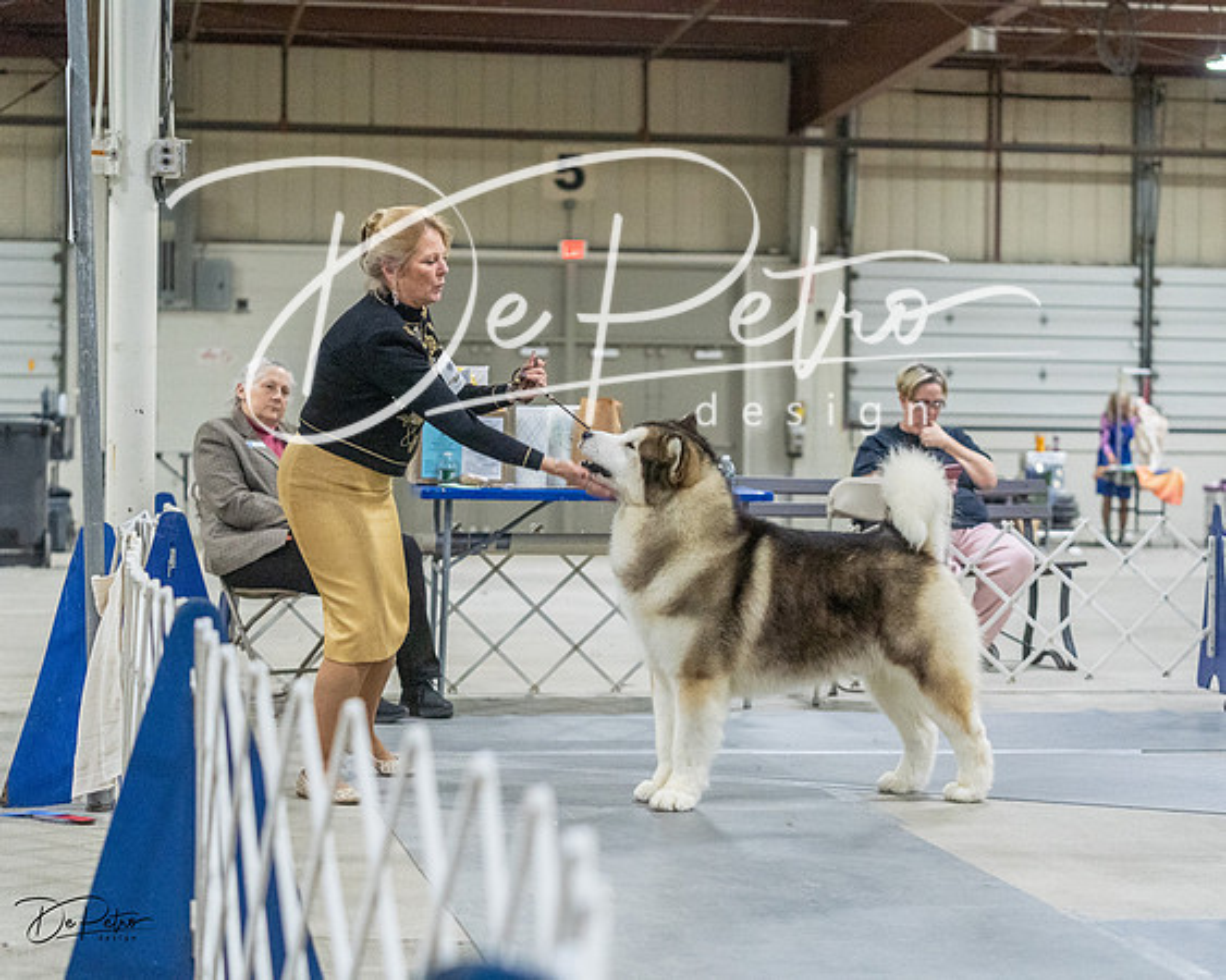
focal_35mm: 79
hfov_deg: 24.2
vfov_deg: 19.4
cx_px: 613
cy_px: 490
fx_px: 2859
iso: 6400
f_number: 3.2
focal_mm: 70
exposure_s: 1/320
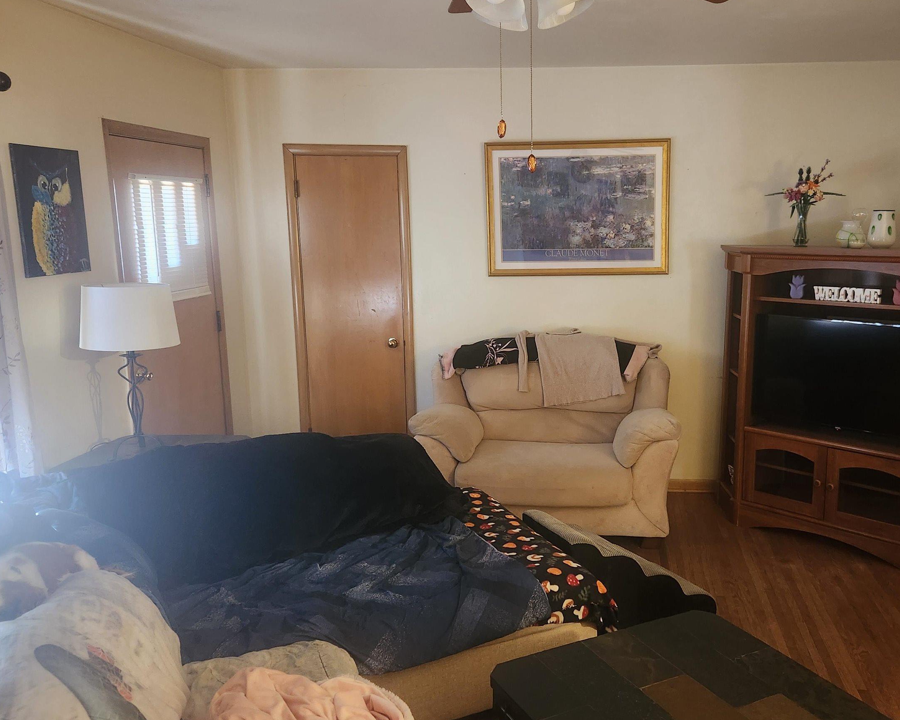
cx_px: 546
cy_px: 369
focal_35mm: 32
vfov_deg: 45.8
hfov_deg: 55.2
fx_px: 852
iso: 500
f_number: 1.8
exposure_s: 1/30
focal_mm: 5.4
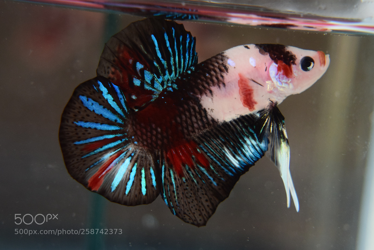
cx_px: 187
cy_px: 125
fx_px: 561
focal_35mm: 54
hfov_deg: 36.9
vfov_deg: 25.1
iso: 1600
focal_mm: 36
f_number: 4.8
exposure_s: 1/40
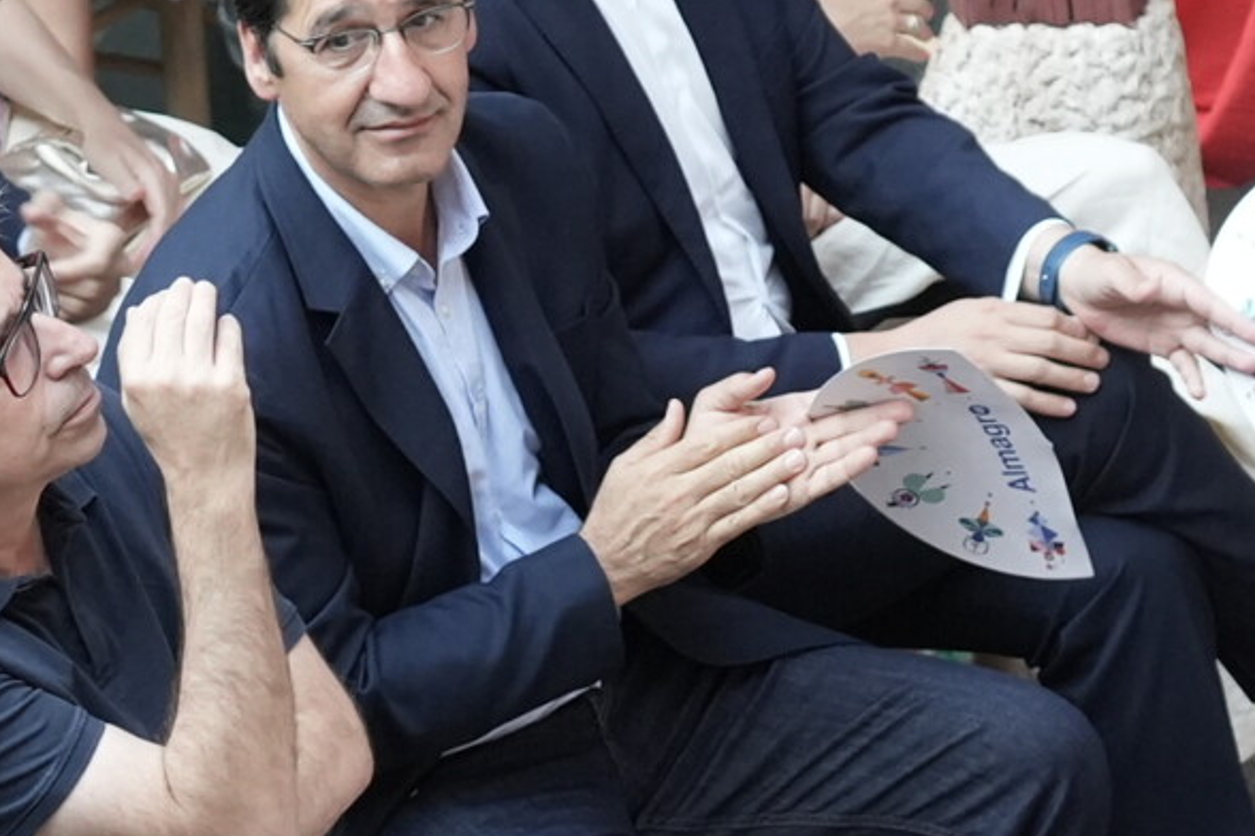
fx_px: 9865
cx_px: 231
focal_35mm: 283
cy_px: 1014
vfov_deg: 4.8
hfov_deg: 7.3
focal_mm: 65
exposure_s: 1/160
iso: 2500
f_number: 4
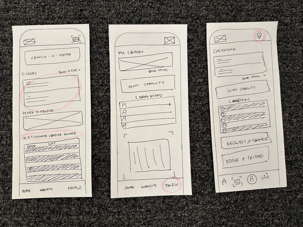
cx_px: 152
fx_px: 210
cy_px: 114
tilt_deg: -87.2
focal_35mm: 24
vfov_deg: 56.8
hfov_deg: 71.6
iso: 125
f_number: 1.78
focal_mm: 6.86
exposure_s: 1/60
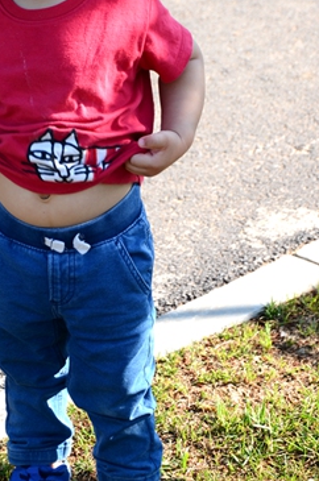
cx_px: 33
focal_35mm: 167
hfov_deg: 8.2
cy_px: 139
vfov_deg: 12.3
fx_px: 2228
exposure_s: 1/200
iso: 160
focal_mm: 58
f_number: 5
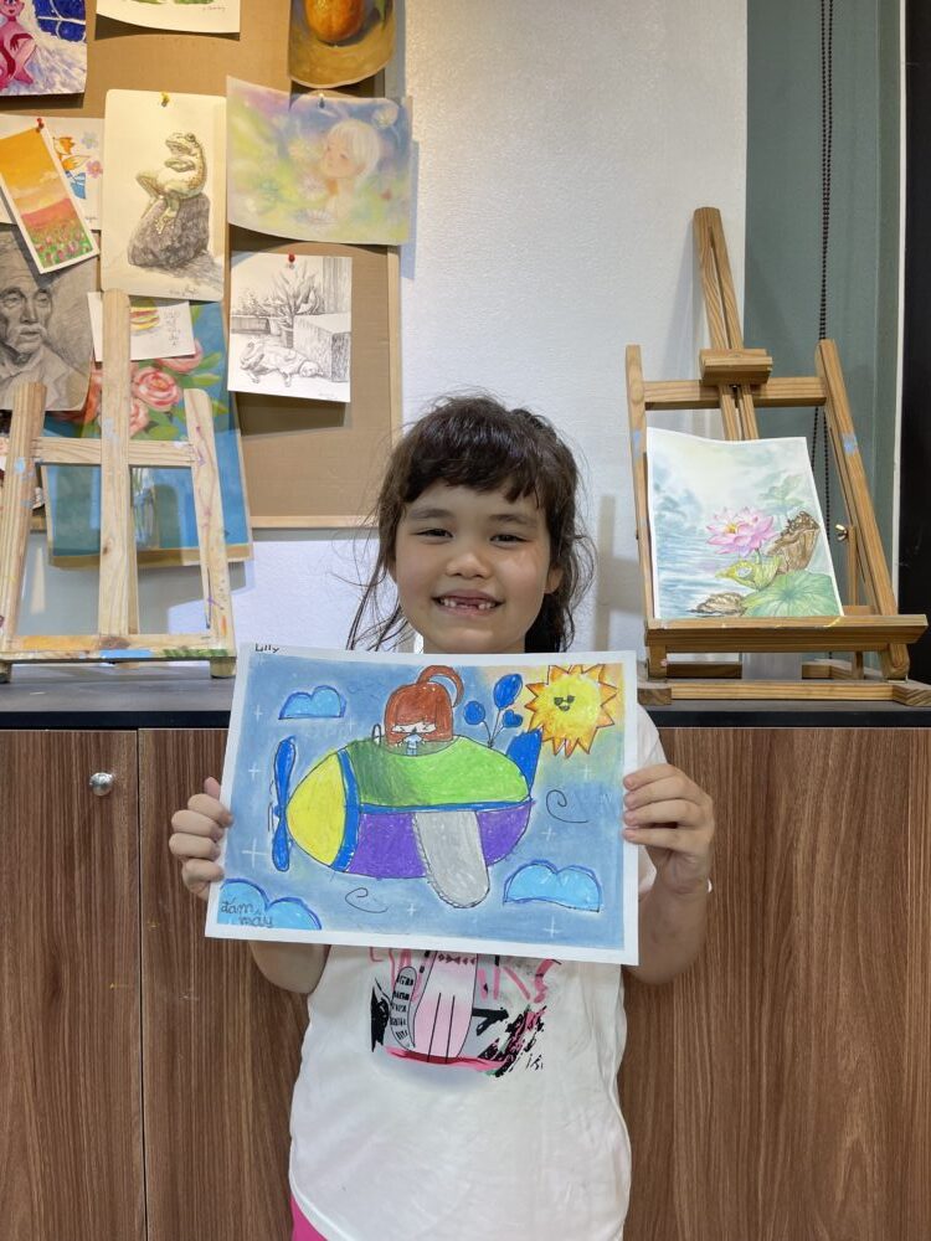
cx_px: 466
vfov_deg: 69.4
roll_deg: +0.4
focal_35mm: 25
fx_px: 897
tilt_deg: -1.9
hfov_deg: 54.9
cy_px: 620
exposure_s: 1/100
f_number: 1.6
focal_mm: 5.1
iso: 50
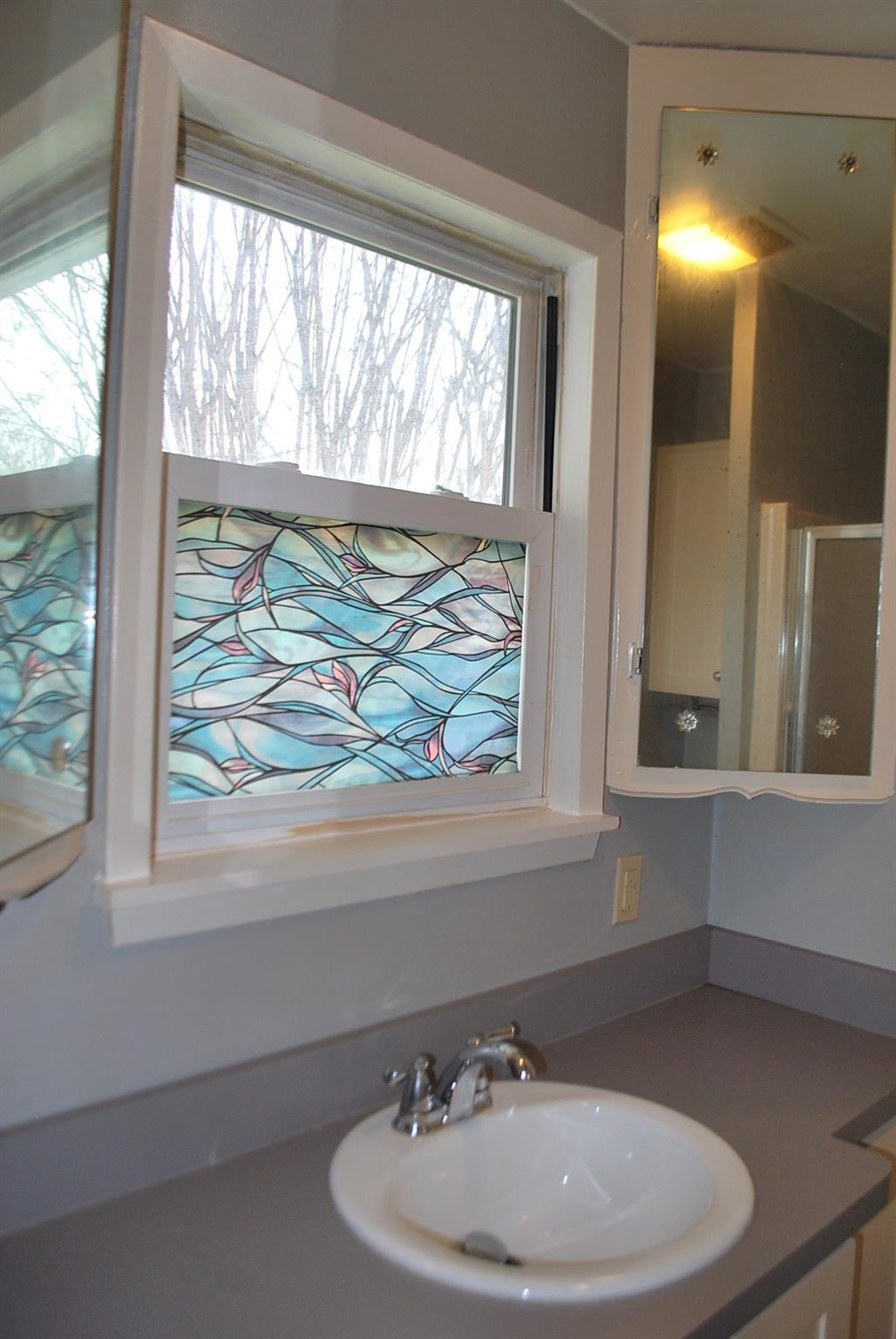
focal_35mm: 27
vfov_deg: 67.3
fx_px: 1005
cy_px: 670
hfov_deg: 48.0
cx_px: 448
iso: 200
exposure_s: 1/100
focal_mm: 18
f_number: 3.5
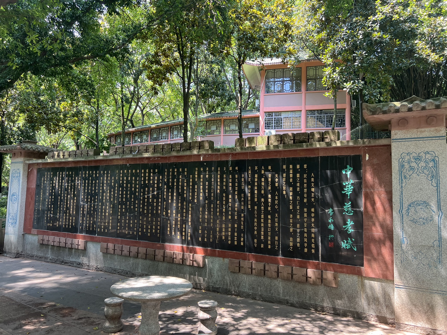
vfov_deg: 53.1
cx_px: 224
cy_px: 168
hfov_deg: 67.3
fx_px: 336
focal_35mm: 26
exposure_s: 1/121
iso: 50
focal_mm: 5.7
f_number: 1.5
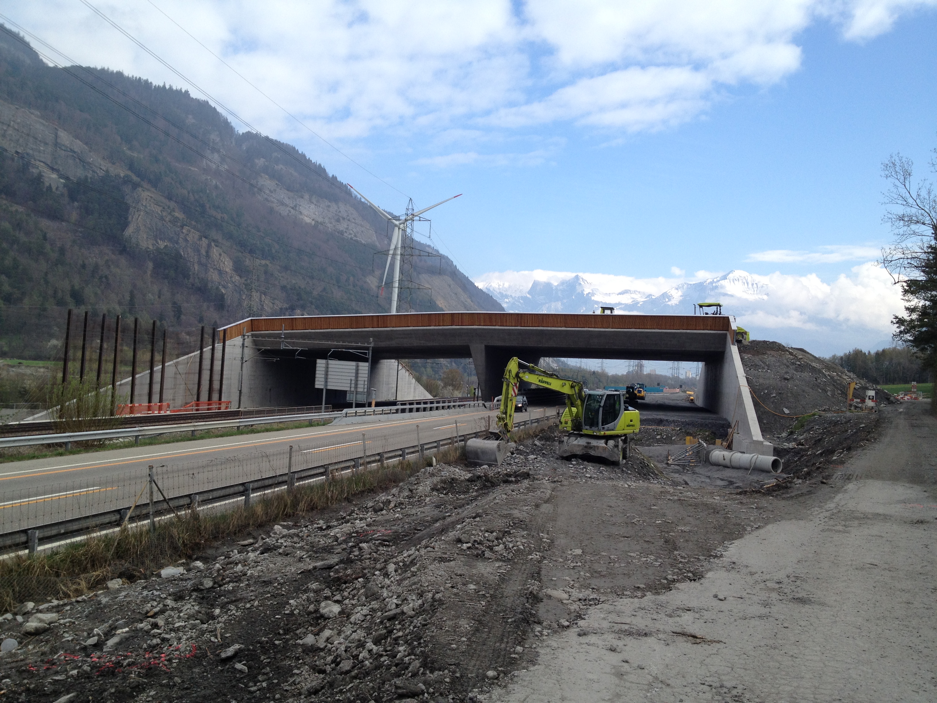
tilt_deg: -0.3
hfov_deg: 52.6
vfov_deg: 40.7
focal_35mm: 35
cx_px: 468
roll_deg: -3.7
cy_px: 352
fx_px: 947
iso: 50
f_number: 2.4
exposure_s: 1/890
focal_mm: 4.28
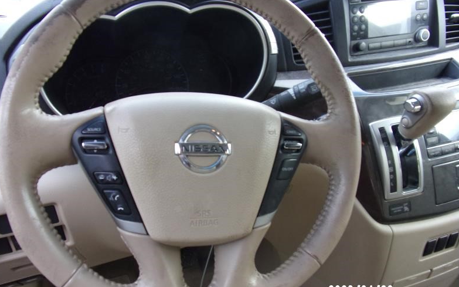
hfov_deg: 70.4
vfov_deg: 47.5
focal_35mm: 26
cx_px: 227
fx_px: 325
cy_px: 155
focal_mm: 4.3
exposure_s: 1/34
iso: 141
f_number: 3.3
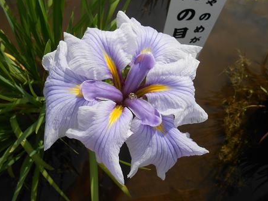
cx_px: 136
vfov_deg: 45.5
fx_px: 240
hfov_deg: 58.3
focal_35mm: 31
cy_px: 98
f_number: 3.8
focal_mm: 5.3
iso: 80
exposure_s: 1/1250
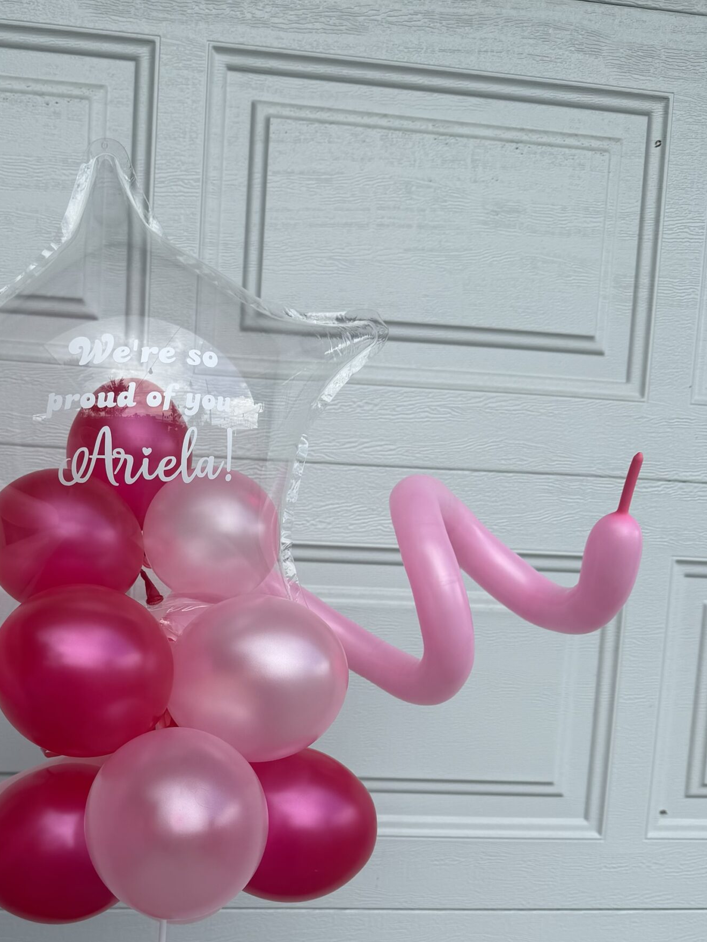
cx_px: 195
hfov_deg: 39.8
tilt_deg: -4.2
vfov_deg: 51.8
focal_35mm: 35
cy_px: 618
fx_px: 953
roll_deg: -3.3
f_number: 1.78
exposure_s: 1/2110
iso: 80
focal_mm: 6.76
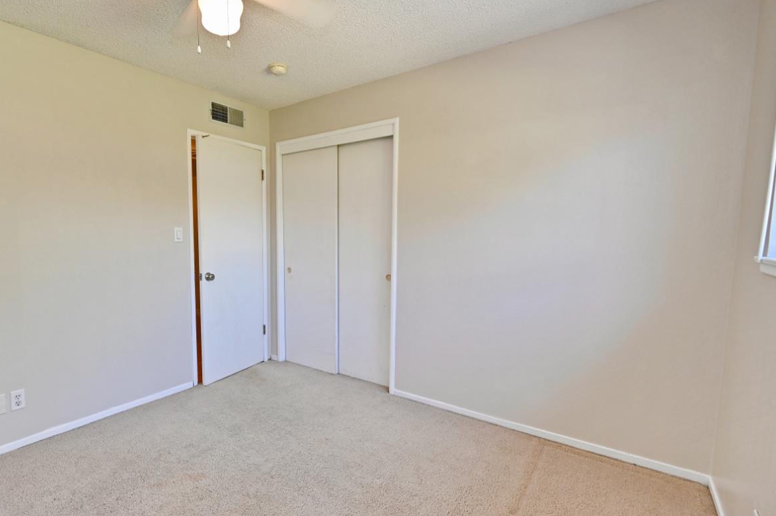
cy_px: 273
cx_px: 303
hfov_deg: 88.7
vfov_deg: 67.2
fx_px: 388
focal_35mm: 18
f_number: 4.5
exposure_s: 1/60
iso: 200
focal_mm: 14
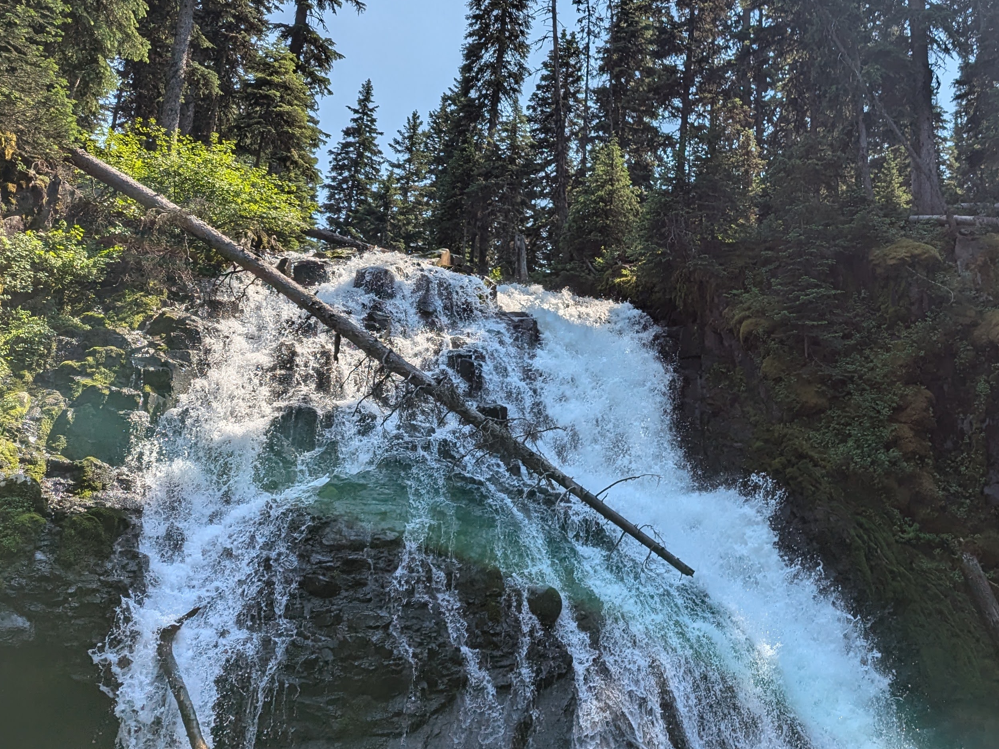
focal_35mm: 39
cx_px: 763
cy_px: 300
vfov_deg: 36.7
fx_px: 1126
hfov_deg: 46.0
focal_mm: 6.81
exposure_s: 1/2976
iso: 48
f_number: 1.85
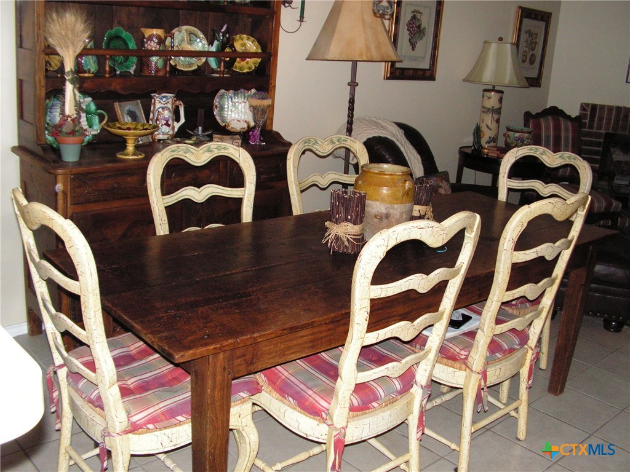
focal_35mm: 36
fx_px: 655
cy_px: 236
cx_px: 315
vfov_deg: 39.7
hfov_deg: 51.4
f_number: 3.2
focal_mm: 6
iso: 160
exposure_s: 1/40
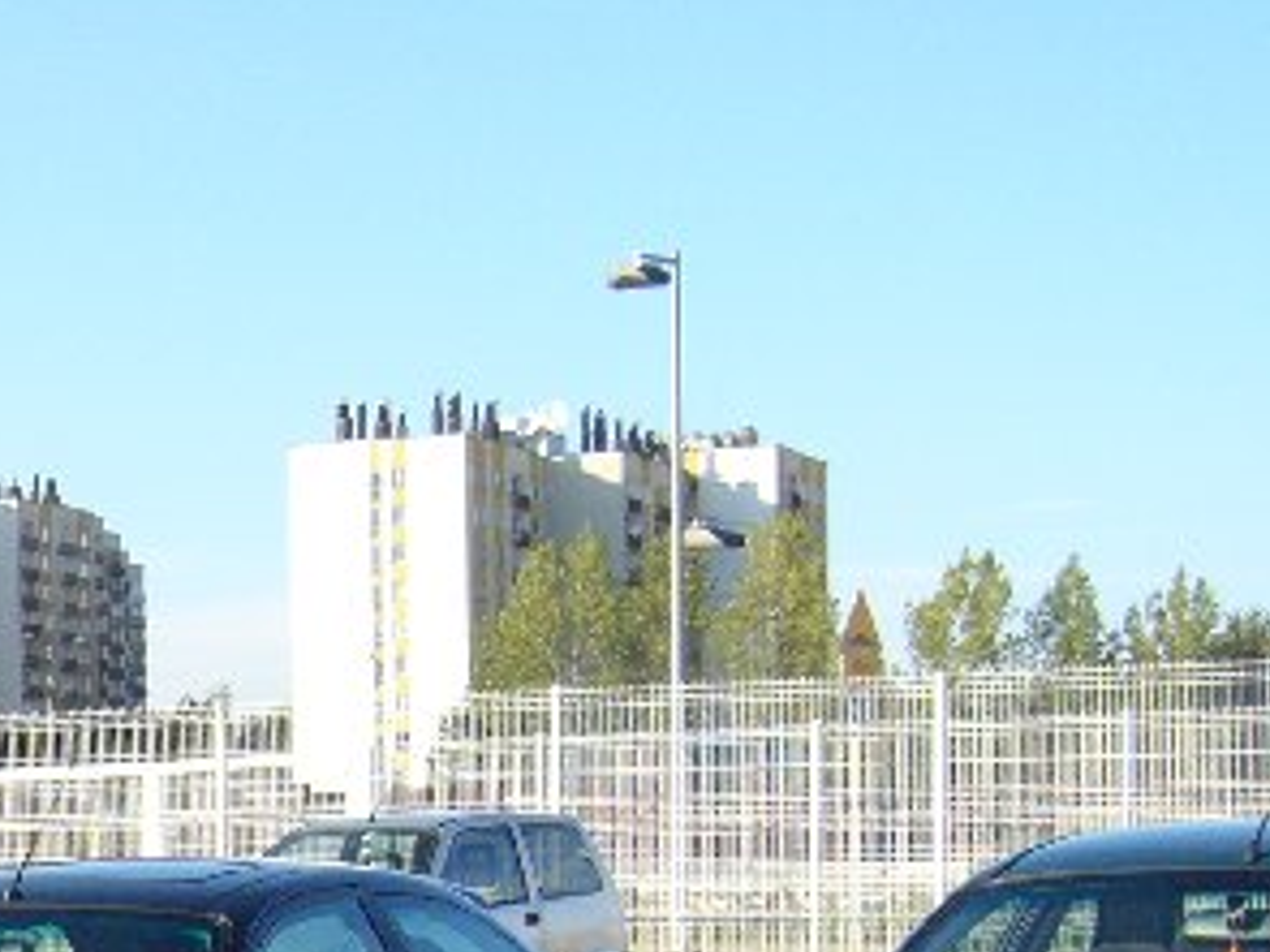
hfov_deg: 20.0
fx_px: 3484
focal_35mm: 95
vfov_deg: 15.0
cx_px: 0
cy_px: 1172
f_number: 5.6
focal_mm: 5.8
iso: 80
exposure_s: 1/160
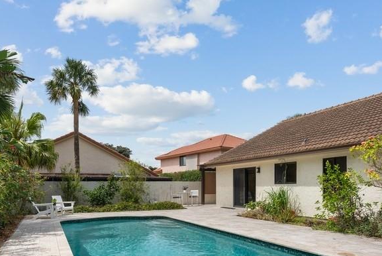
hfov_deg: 65.4
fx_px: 297
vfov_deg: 45.1
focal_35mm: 28
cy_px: 188
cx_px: 179
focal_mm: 18
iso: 250
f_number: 8
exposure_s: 1/1000
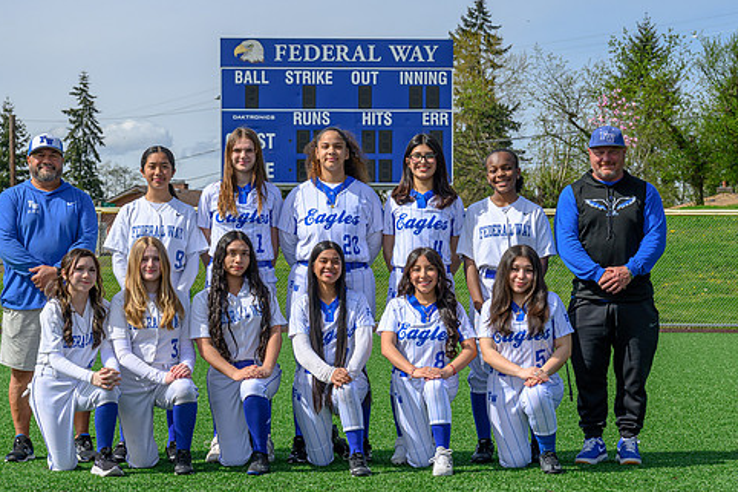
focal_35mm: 80
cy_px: 280
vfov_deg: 17.0
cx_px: 322
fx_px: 1639
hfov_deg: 25.4
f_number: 6.3
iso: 100
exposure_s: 1/640
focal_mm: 48
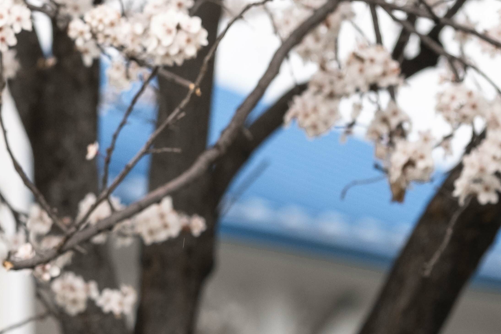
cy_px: -3
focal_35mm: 477
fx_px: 6638
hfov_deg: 4.3
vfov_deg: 2.9
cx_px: -343
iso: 250
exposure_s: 1/400
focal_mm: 90
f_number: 4
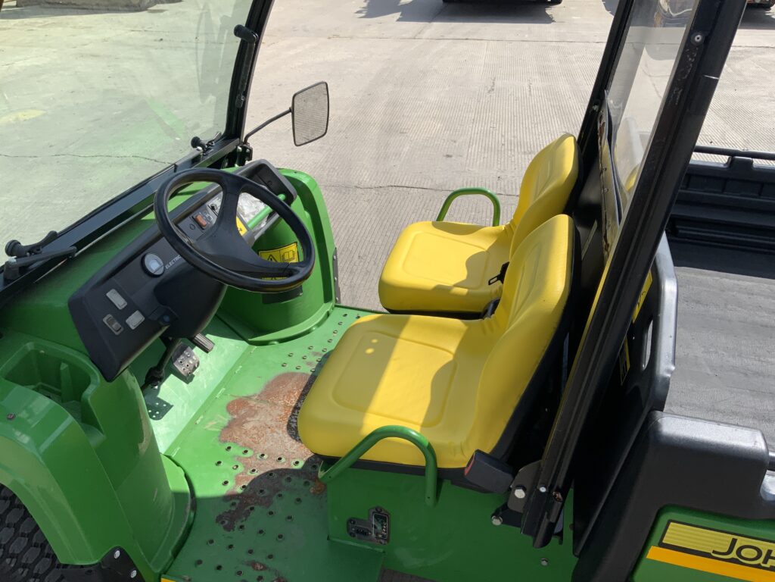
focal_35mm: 29
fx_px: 649
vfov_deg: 48.2
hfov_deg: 61.7
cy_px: 291
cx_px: 388
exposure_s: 1/1577
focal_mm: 3
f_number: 1.8
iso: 16
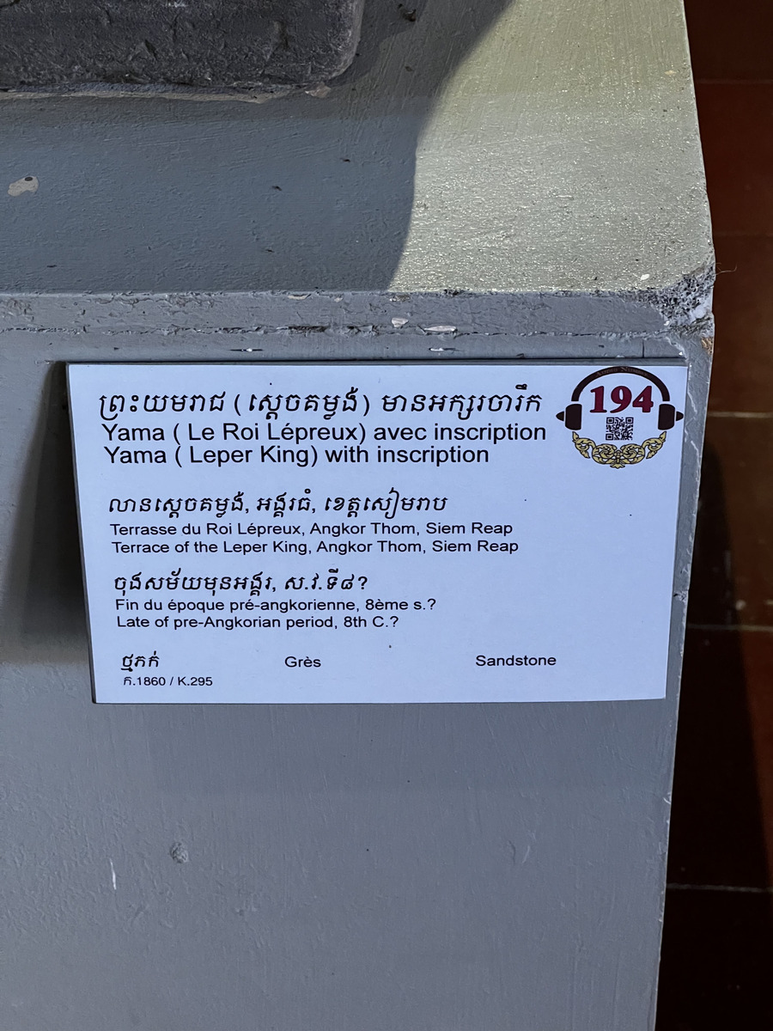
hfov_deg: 19.1
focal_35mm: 77
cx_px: 386
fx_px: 2293
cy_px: 516
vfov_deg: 25.3
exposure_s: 1/60
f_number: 2.8
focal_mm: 9
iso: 500
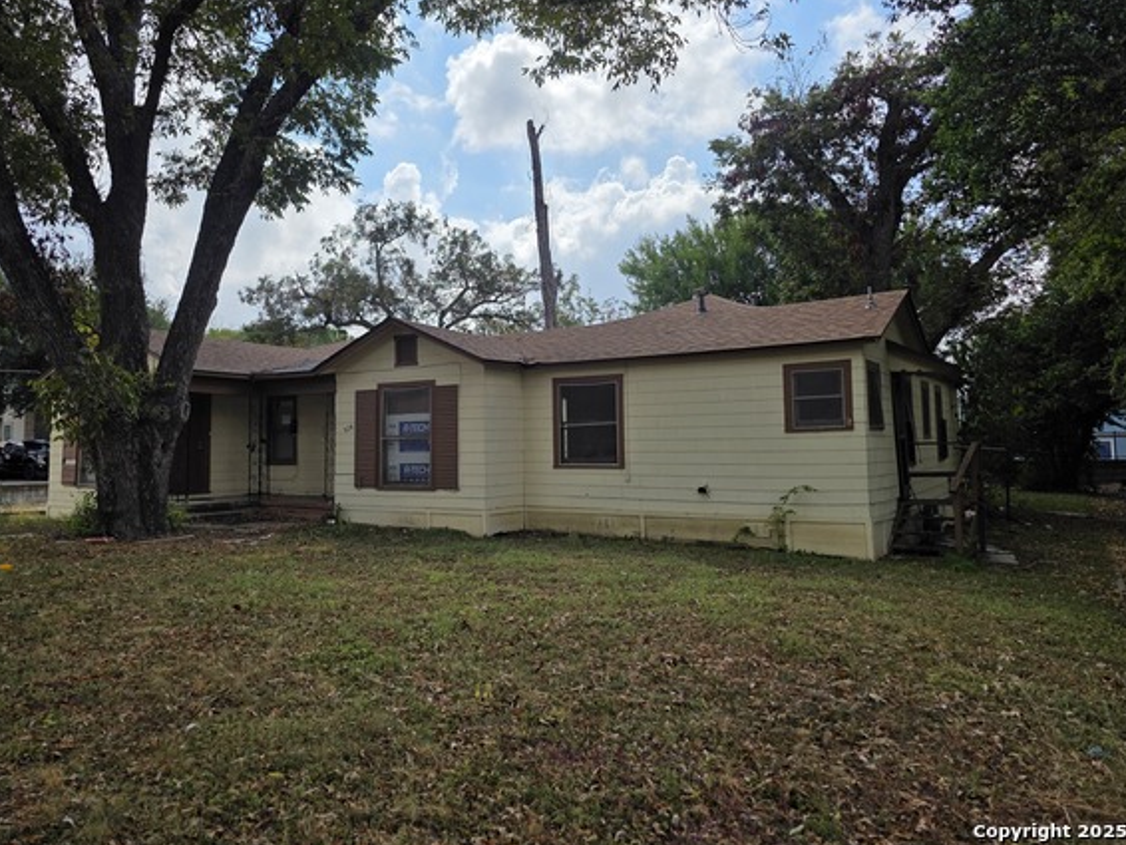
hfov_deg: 67.0
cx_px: 495
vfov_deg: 53.0
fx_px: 846
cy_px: 390
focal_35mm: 26
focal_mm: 6.3
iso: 50
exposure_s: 1/7944
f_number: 1.7
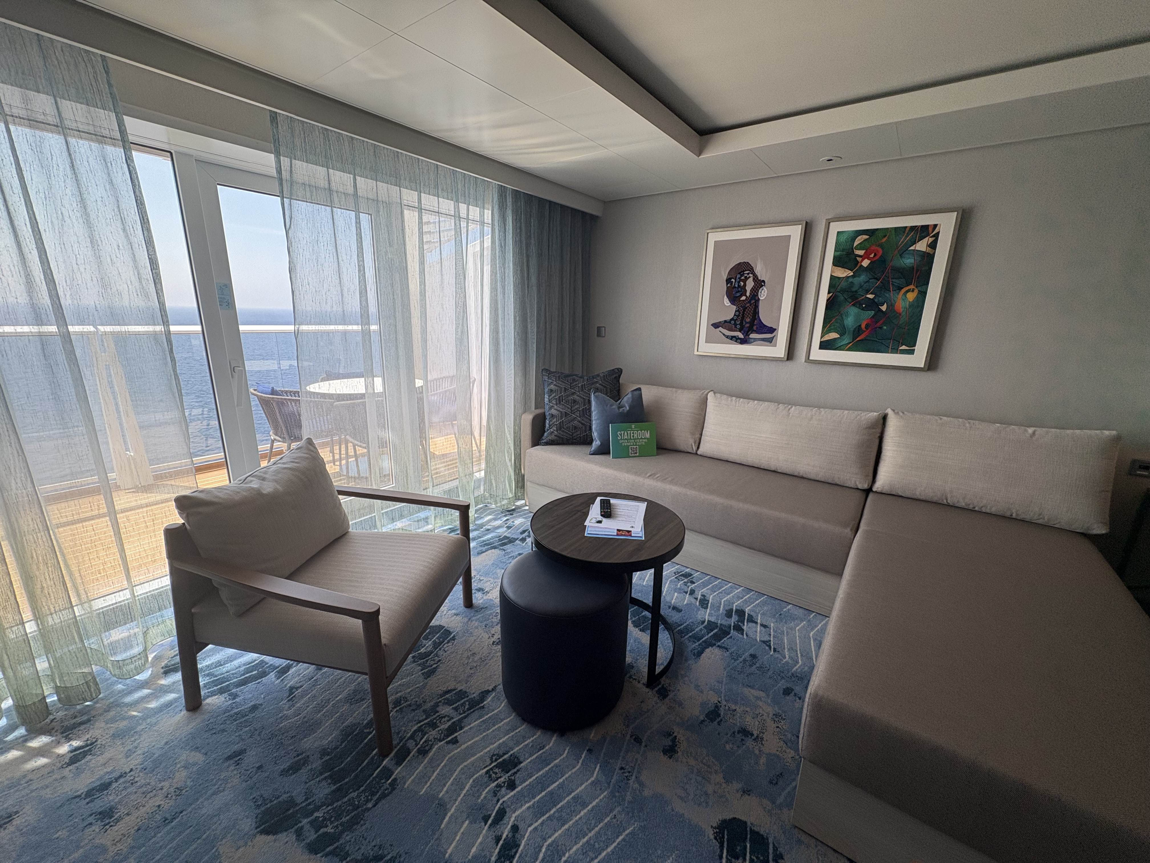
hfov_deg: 102.1
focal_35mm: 14
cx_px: 575
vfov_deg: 85.7
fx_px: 465
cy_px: 432
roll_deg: -1.5
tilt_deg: -14.0
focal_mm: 2.22
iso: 50
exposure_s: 1/240
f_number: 2.2
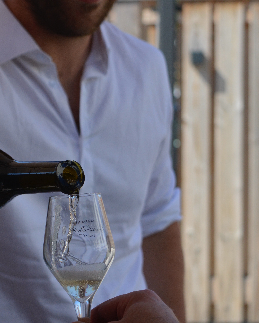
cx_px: 59
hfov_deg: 9.6
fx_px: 1542
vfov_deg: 12.0
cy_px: 197
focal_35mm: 161
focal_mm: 55
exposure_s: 1/1250
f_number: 5.6
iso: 400
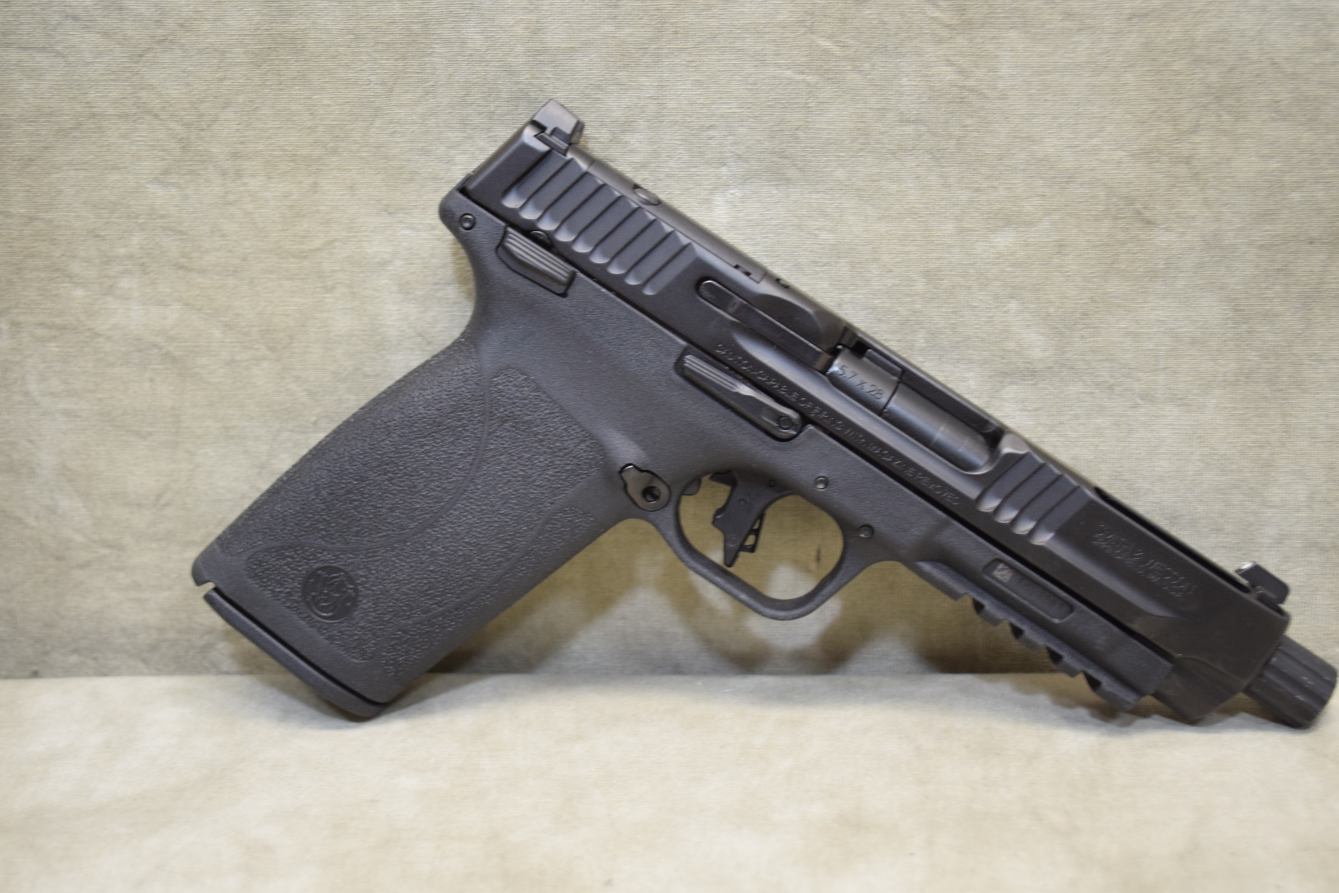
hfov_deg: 41.1
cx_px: 670
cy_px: 446
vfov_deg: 28.1
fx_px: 1785
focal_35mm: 48
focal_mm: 32
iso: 1000
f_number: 4.8
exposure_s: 1/160
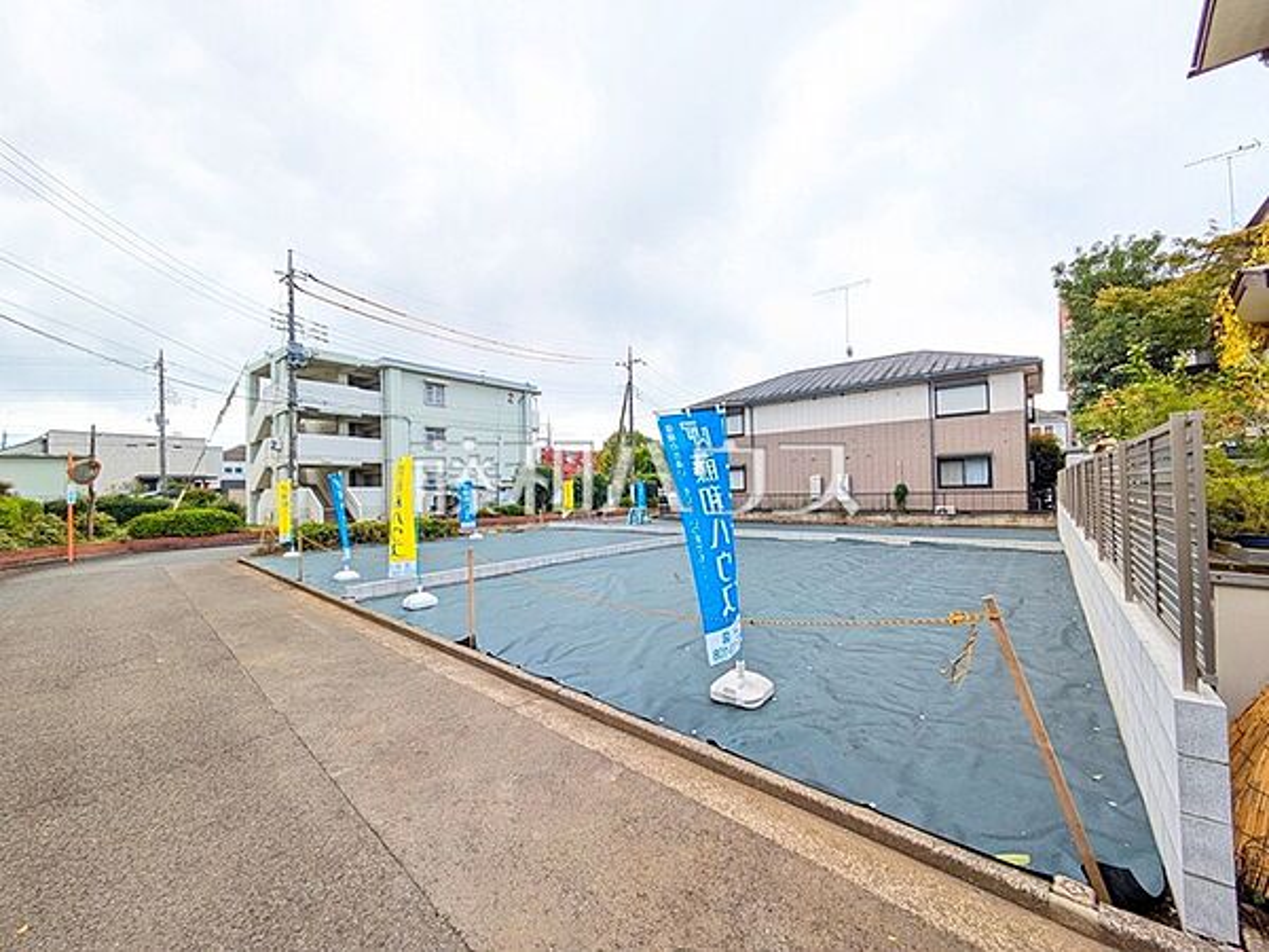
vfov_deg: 85.7
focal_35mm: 14
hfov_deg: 102.1
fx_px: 513
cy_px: 476
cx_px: 634
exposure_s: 1/404
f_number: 2.2
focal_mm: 1.83
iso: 49
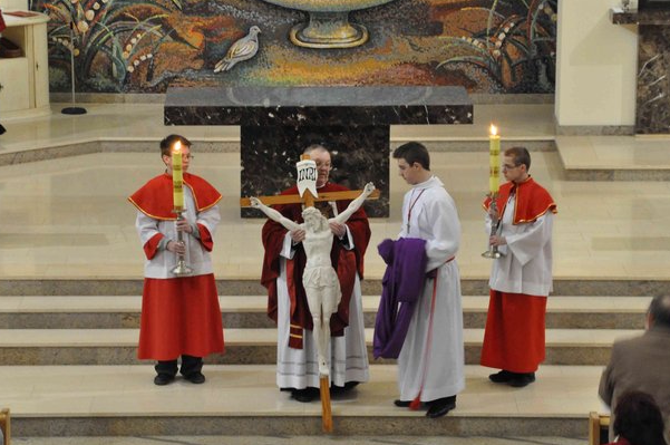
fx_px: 2955
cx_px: 334
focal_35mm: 159
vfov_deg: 8.6
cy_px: 233
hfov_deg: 12.9
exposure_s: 1/8
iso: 3200
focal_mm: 98
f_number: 11
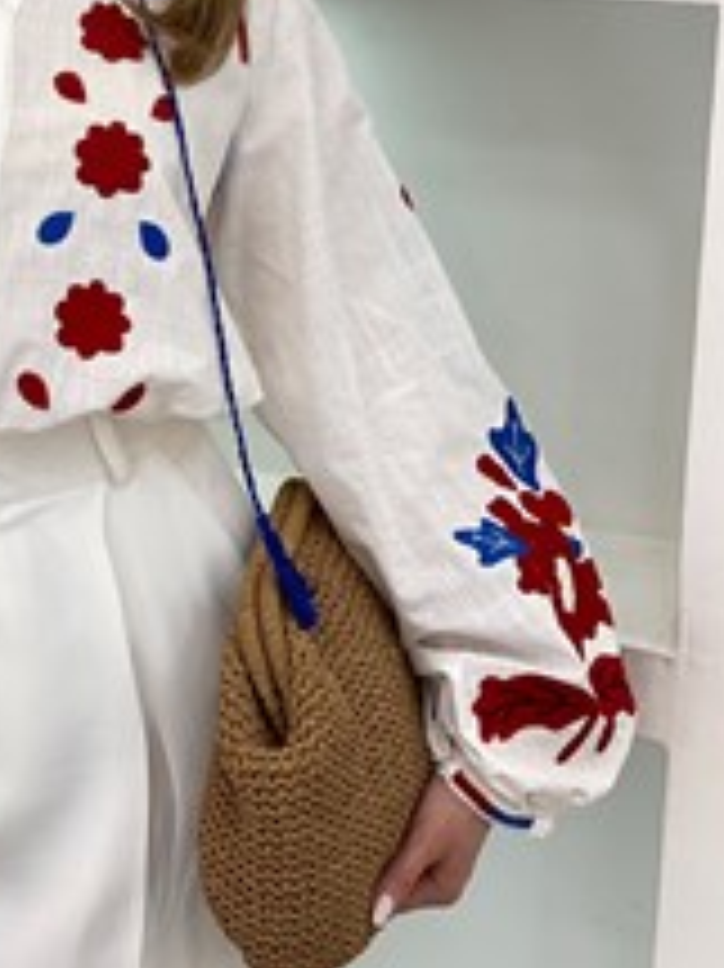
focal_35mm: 100
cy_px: 133
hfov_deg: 14.6
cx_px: 54
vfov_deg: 19.4
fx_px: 2791
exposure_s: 1/100
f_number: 2
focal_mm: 6
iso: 40
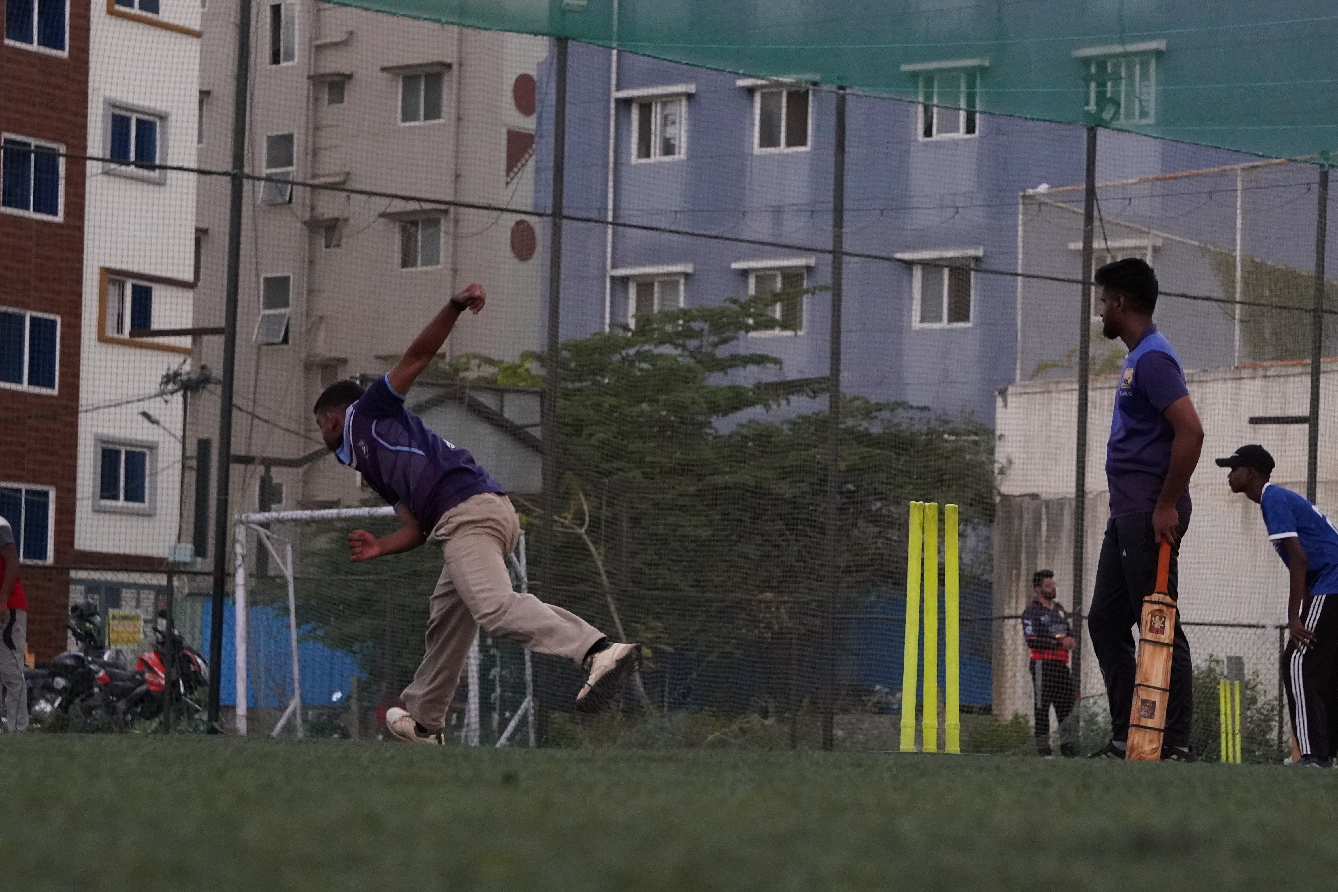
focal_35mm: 107
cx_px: 655
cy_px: 399
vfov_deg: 12.8
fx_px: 3963
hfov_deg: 19.2
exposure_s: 1/1000
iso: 4000
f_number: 5.6
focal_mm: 55
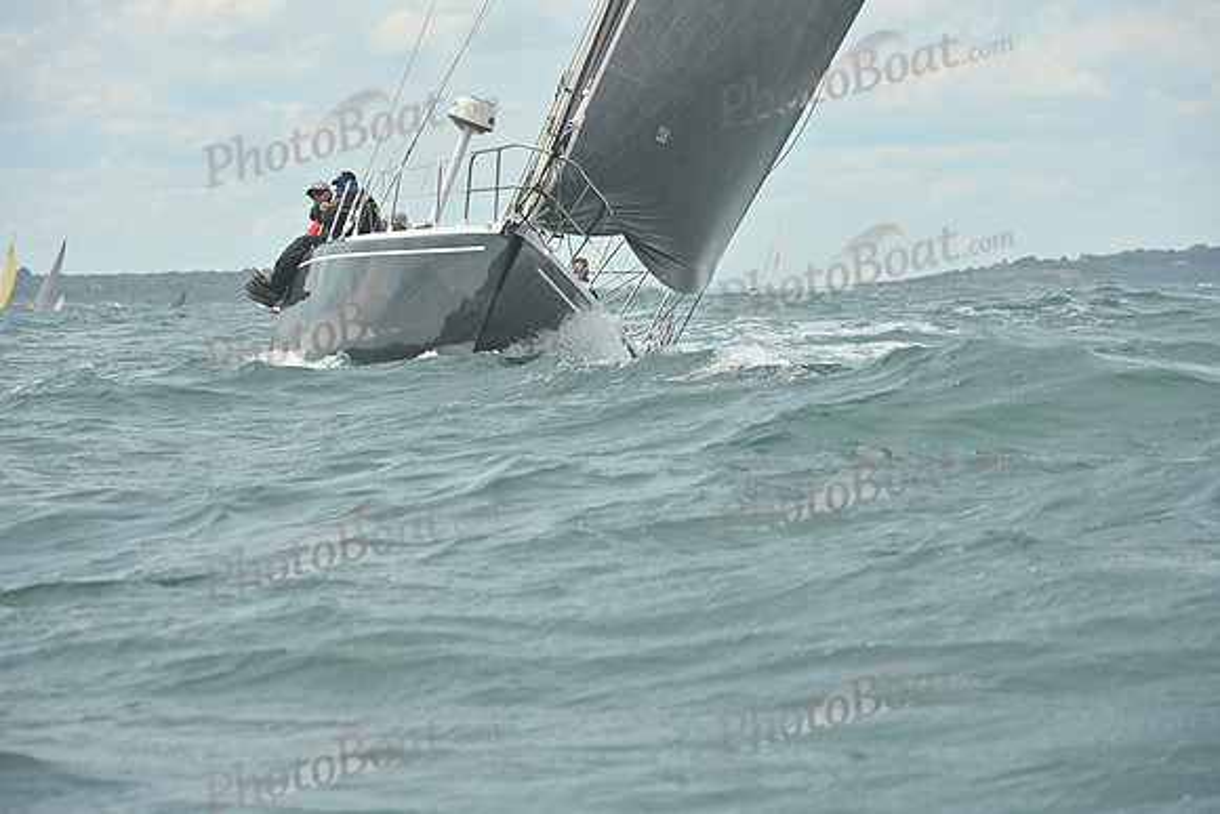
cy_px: 407
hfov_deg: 11.4
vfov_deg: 7.6
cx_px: 610
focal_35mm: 180
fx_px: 6101
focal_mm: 180
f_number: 9
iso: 320
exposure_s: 1/1250
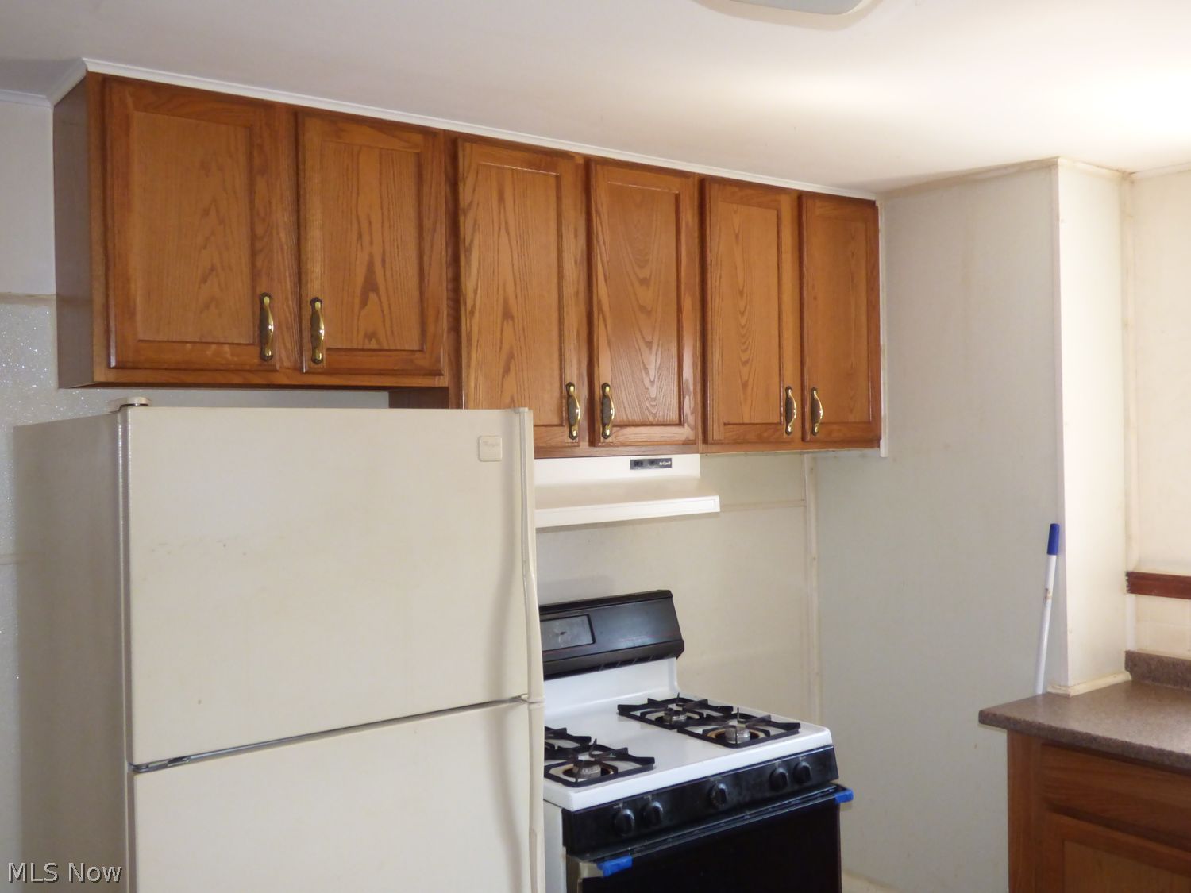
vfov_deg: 42.9
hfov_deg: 55.4
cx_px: 596
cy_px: 446
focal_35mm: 33
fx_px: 1135
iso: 500
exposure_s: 1/60
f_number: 3.4
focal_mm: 5.78
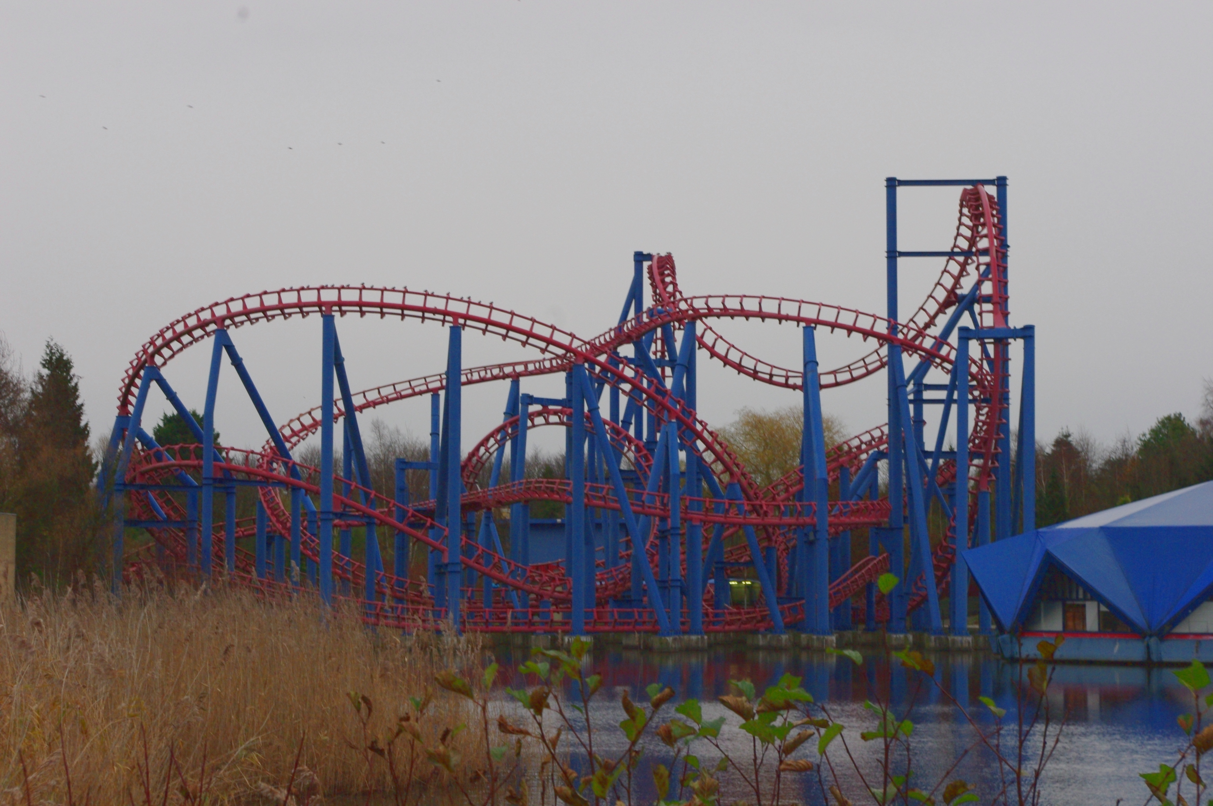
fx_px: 2524
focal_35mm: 75
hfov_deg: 27.0
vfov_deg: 18.1
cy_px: 403
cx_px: 606
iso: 800
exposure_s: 1/45
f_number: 13
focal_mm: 50
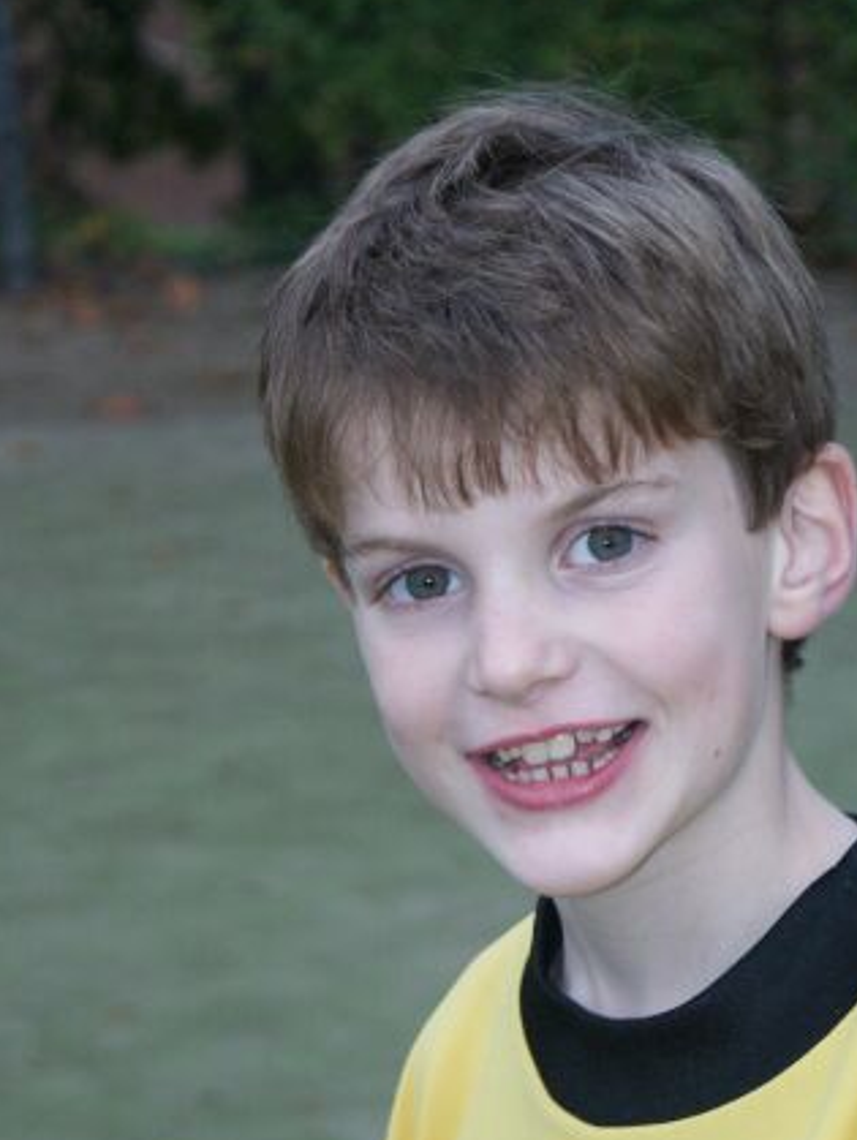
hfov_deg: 8.8
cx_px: 522
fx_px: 5570
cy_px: 687
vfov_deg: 11.7
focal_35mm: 169
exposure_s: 1/125
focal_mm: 33.73
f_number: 3.5
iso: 200
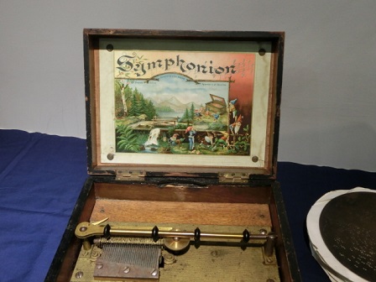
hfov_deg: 55.4
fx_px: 358
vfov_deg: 42.9
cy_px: 141
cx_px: 188
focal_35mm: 33
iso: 320
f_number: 3.7
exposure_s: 1/125
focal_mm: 5.93
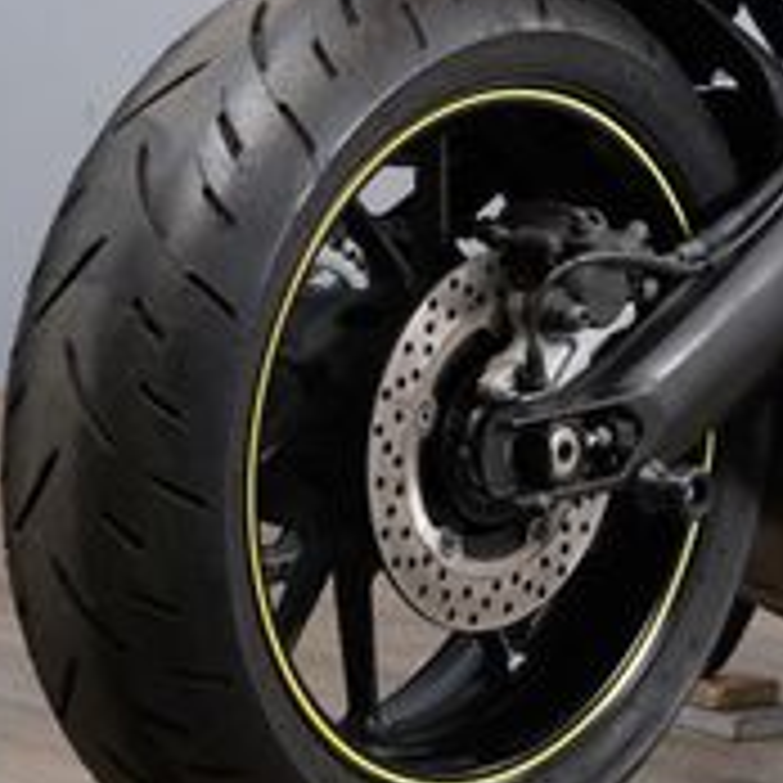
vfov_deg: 8.6
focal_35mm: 203
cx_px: 873
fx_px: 5195
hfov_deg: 8.5
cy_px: -2
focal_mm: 65
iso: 5000
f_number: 9
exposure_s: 1/80
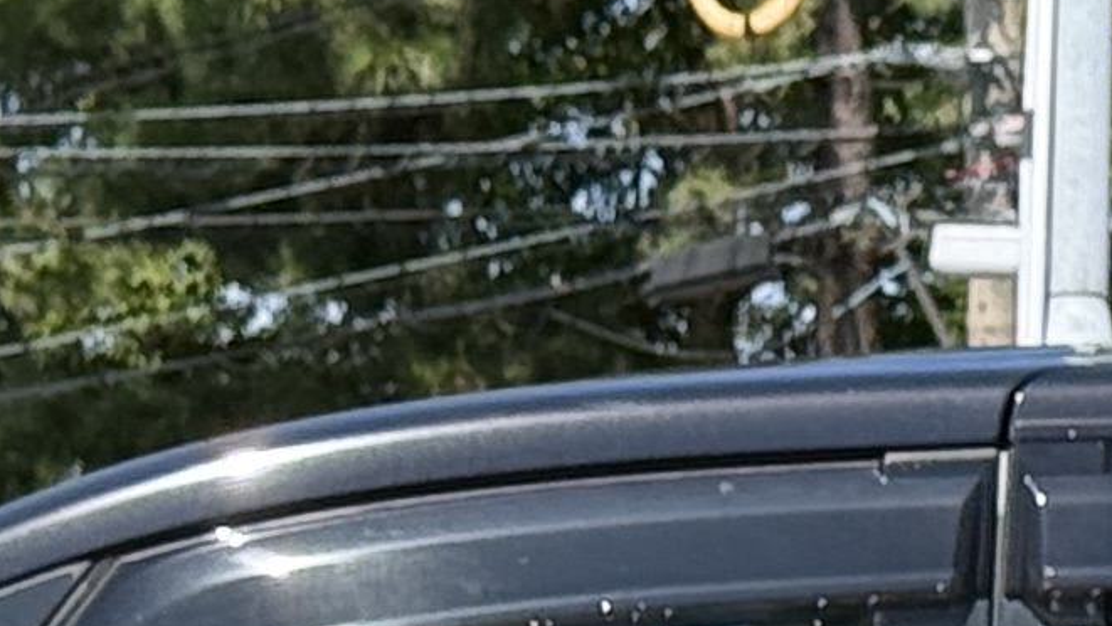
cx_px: 885
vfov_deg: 3.8
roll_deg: -1.0
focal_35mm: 319
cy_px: 1414
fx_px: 9407
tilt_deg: +1.3
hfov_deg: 6.8
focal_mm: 6.76
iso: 80
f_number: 1.78
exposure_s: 1/2577
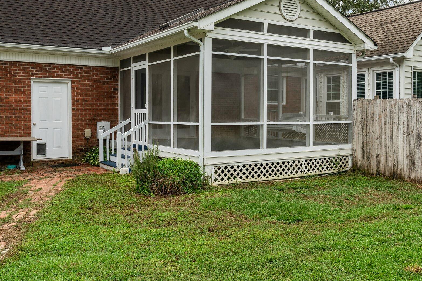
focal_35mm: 38
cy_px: 109
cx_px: 233
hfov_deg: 50.6
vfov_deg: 34.9
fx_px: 445
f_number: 8
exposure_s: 1/60
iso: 320
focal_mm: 29
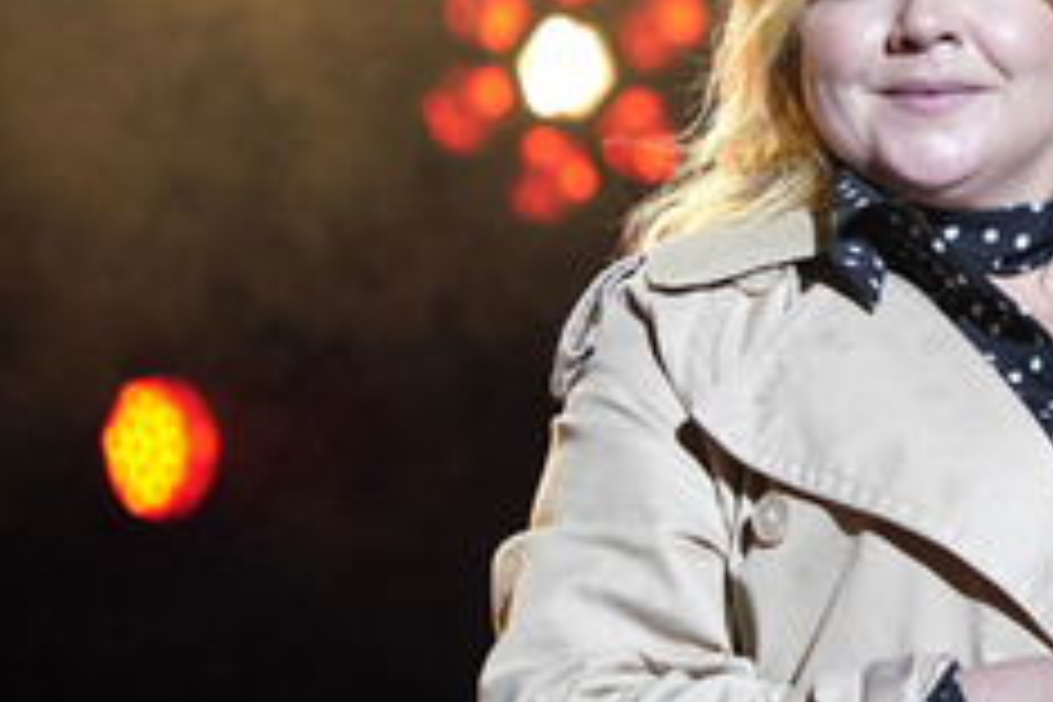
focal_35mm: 216
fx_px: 6318
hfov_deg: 9.5
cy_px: 274
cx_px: 970
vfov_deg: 6.4
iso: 2000
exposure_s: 1/125
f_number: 4.5
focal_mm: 112
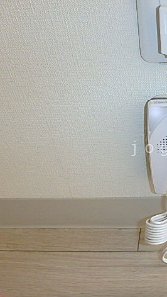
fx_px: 244
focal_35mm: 31
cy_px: 148
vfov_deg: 62.6
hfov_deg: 33.9
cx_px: 174
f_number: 3.5
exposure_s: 1/50
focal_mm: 3.7
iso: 160
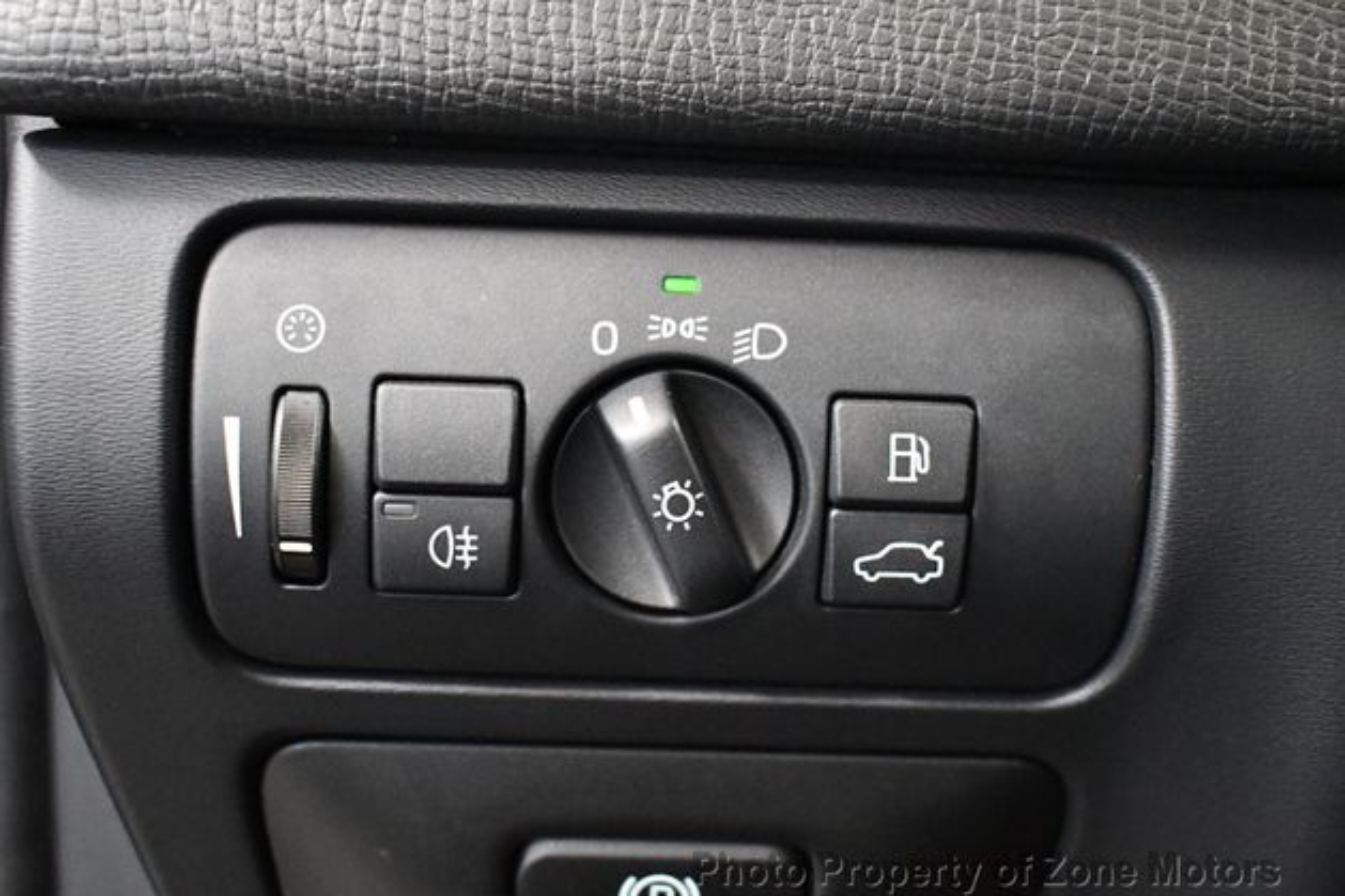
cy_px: 453
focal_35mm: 53
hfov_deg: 37.5
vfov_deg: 25.5
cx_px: 667
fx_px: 1979
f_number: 4
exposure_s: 1/60
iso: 7200
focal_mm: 26
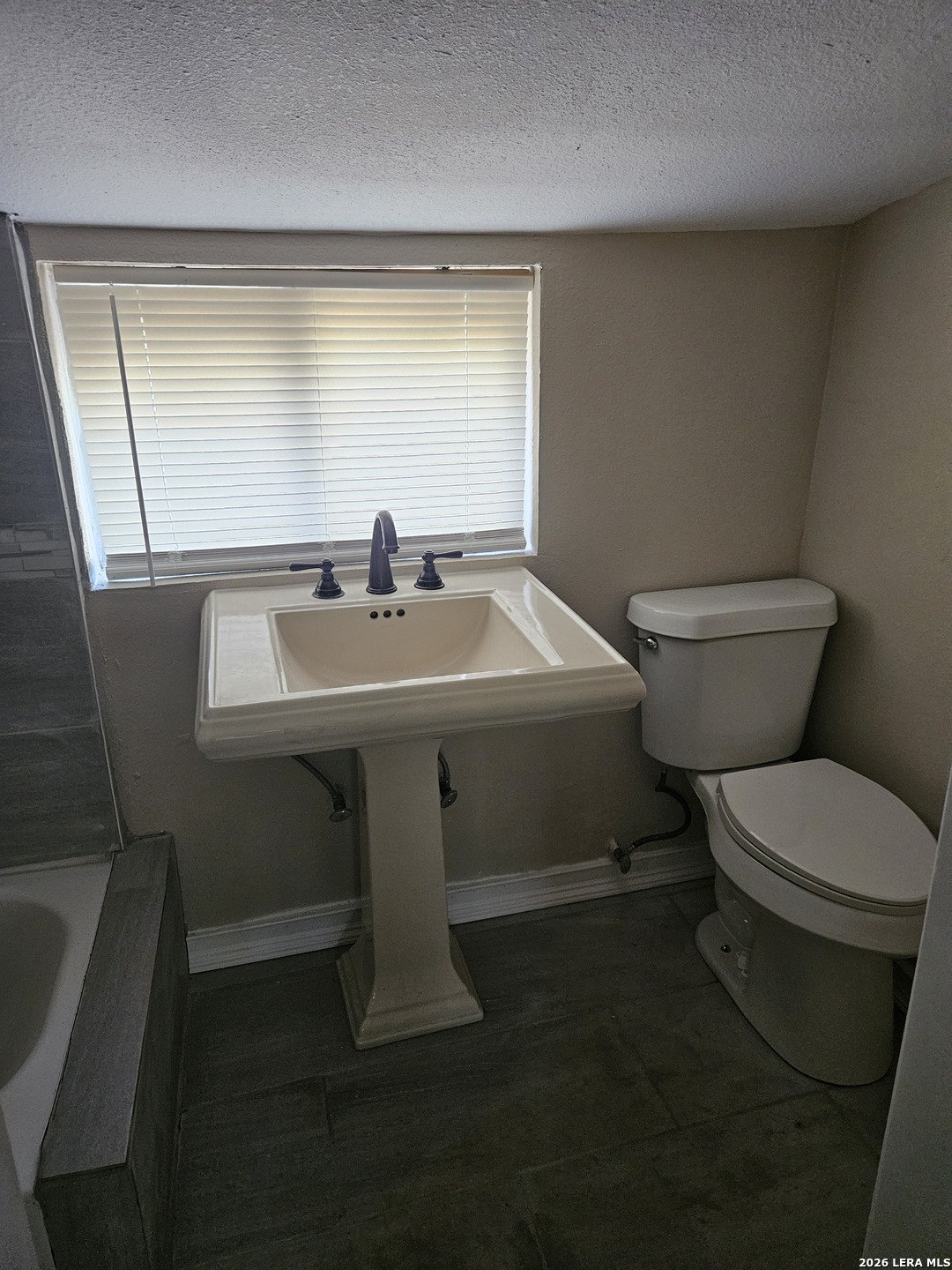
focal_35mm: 23
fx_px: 843
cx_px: 476
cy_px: 635
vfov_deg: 73.9
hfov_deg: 58.9
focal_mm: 5.4
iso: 640
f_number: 1.8
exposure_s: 1/240
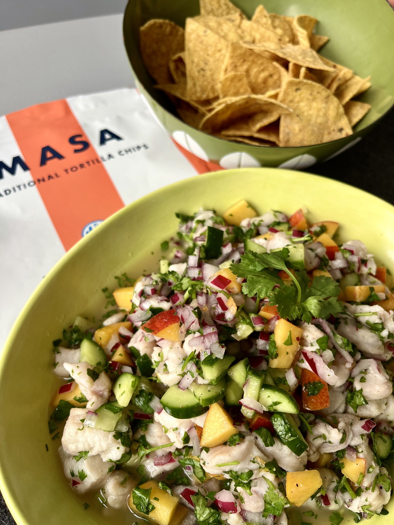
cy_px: 262
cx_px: 197
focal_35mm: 26
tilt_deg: -56.7
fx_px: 395
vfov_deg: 67.3
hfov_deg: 53.1
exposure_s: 1/122
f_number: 1.6
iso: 80
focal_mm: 5.1
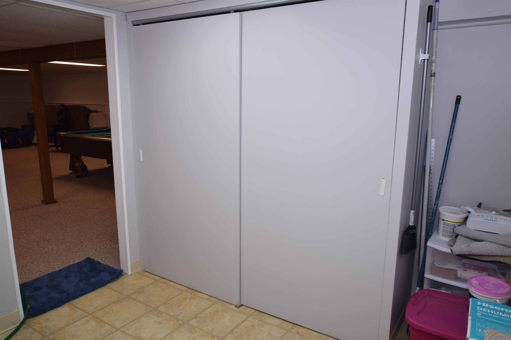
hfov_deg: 67.4
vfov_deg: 47.9
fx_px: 383
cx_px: 256
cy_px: 170
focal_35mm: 27
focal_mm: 18
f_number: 5.6
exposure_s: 1/30
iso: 250
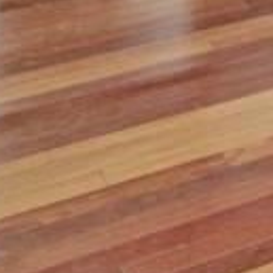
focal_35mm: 134
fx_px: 1196
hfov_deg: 7.5
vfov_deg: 10.6
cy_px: -443
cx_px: 1172
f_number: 5.6
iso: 320
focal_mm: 17
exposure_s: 1/50
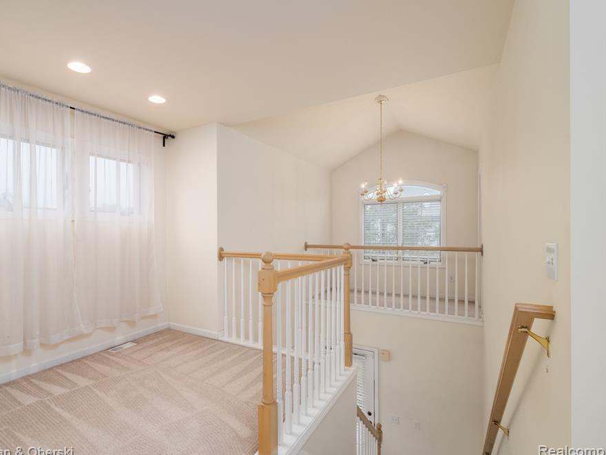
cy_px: 225
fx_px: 315
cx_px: 253
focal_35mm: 18
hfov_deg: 87.0
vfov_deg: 71.6
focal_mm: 10.6
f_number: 6.4
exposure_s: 1/125
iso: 800
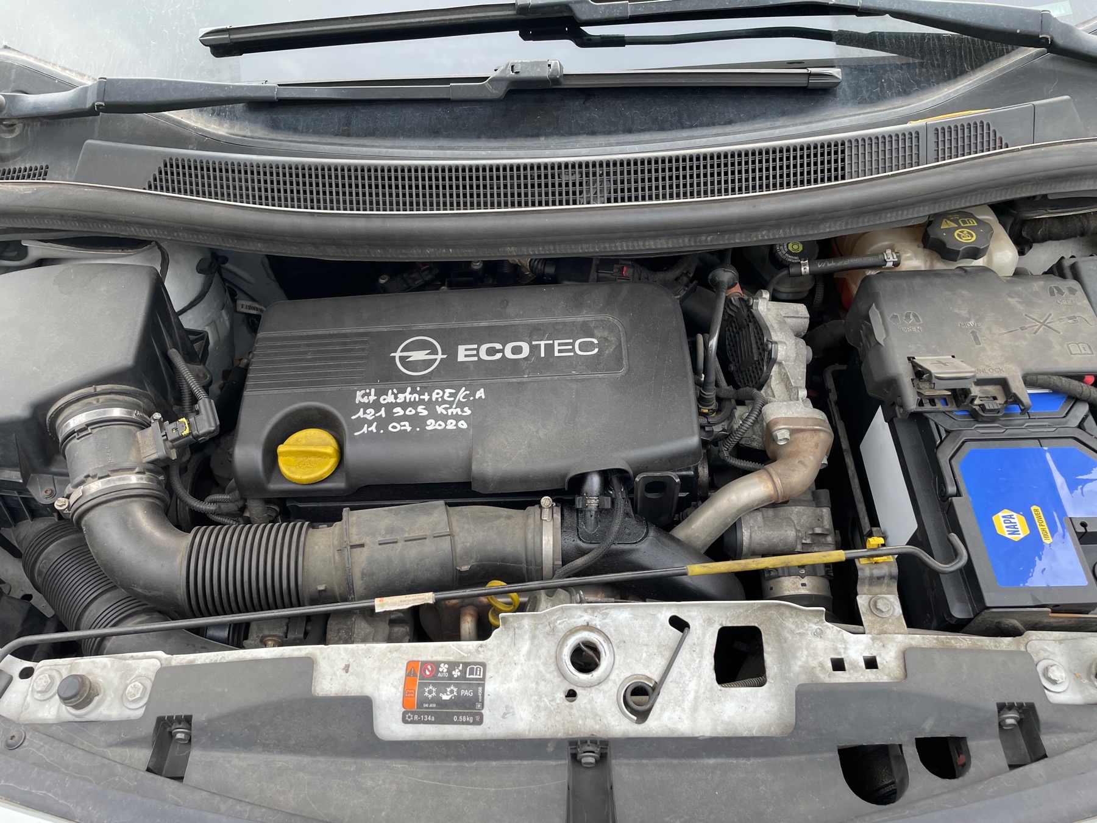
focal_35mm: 26
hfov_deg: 67.3
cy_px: 412
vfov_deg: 53.1
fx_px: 824
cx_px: 548
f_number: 1.6
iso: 32
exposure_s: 1/195
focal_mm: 4.2
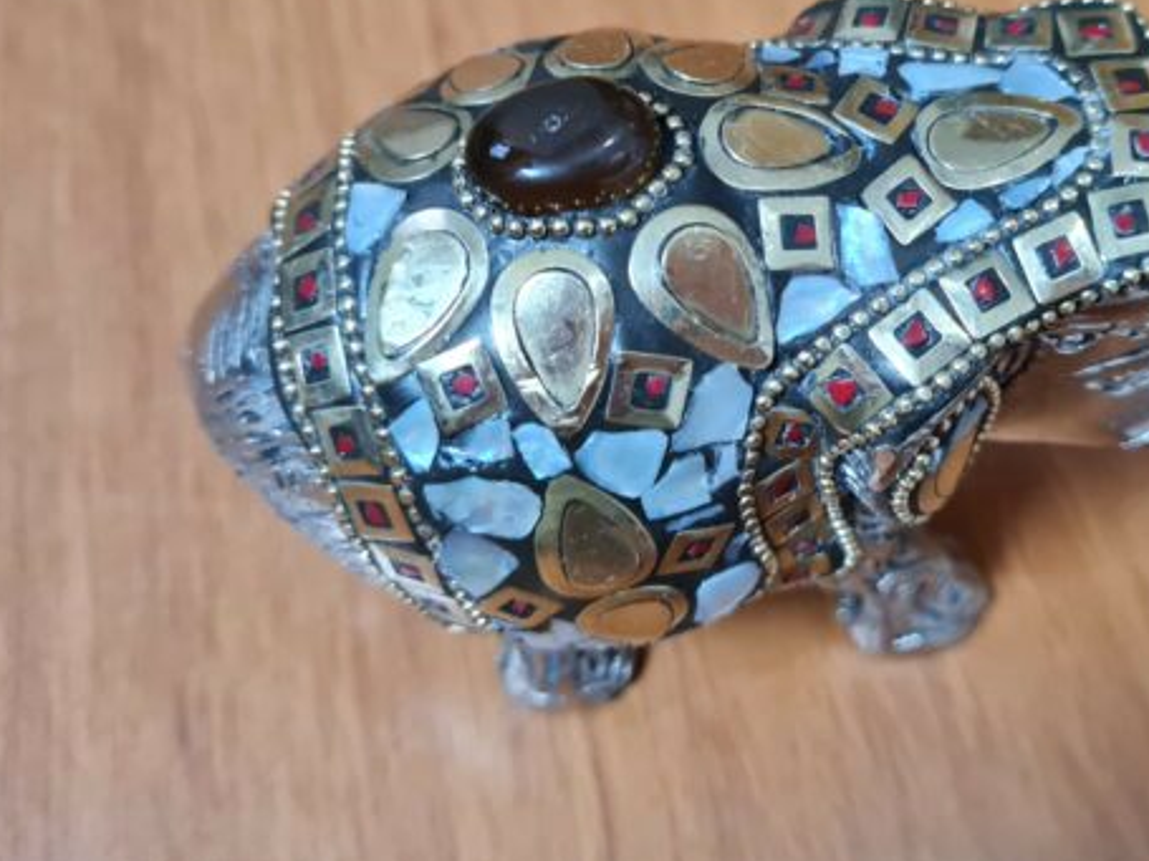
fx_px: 1327
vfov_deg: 35.5
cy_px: 266
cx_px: 730
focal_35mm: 40
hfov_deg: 46.3
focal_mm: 5.4
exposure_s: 1/40
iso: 400
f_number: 1.8
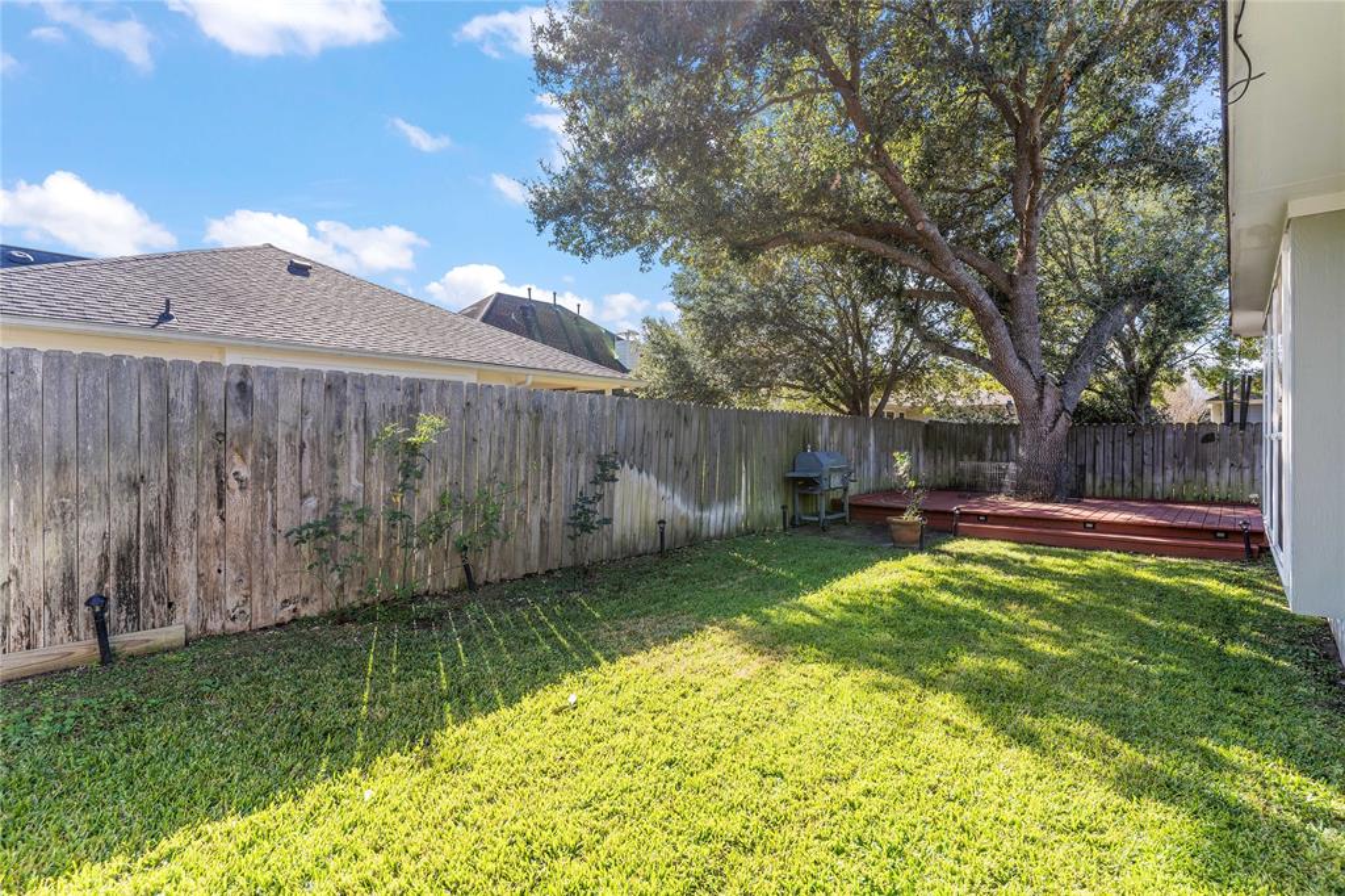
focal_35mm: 17
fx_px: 635
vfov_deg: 70.4
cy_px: 448
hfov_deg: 93.3
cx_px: 672
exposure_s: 1/80
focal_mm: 17
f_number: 7.1
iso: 100
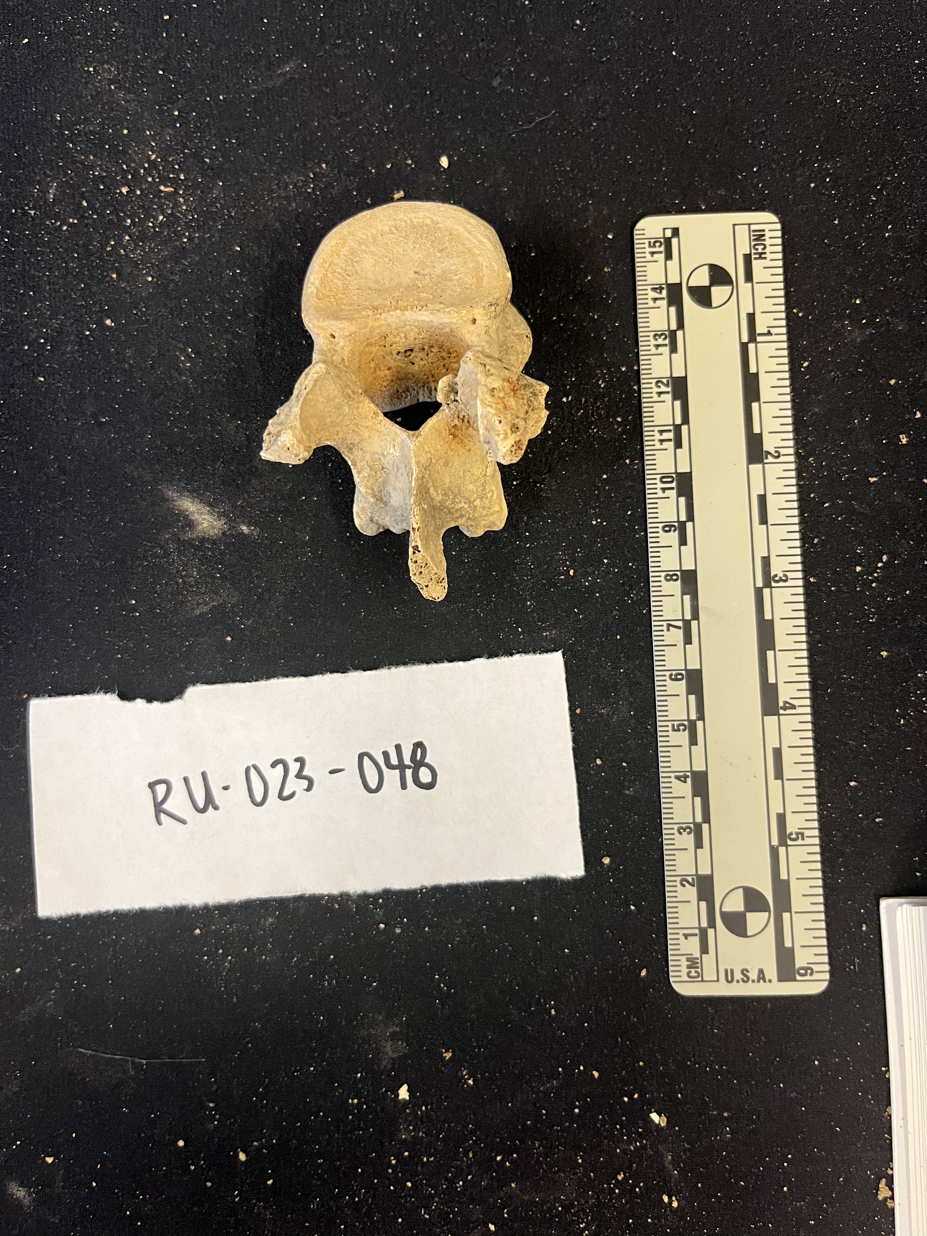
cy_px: 618
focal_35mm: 26
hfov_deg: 53.1
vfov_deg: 67.3
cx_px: 464
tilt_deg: -83.8
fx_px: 928
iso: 400
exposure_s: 1/60
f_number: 1.6
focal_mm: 5.1
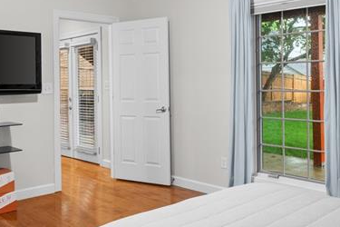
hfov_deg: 47.2
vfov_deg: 32.4
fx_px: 387
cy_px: 79
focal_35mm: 41
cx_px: 141
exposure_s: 1/1.25
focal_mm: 15
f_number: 7.1
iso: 400
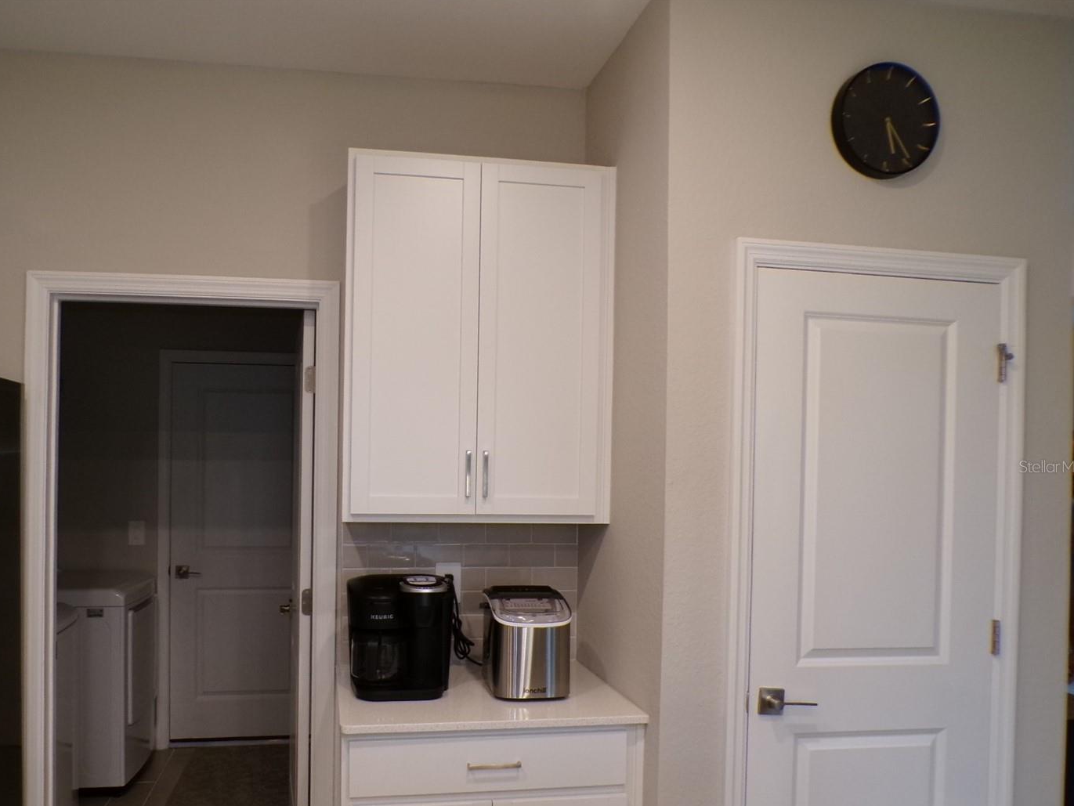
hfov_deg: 63.2
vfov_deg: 49.6
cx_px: 466
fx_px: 869
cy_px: 466
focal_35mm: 28
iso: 200
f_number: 3
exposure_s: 1/34
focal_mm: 4.3
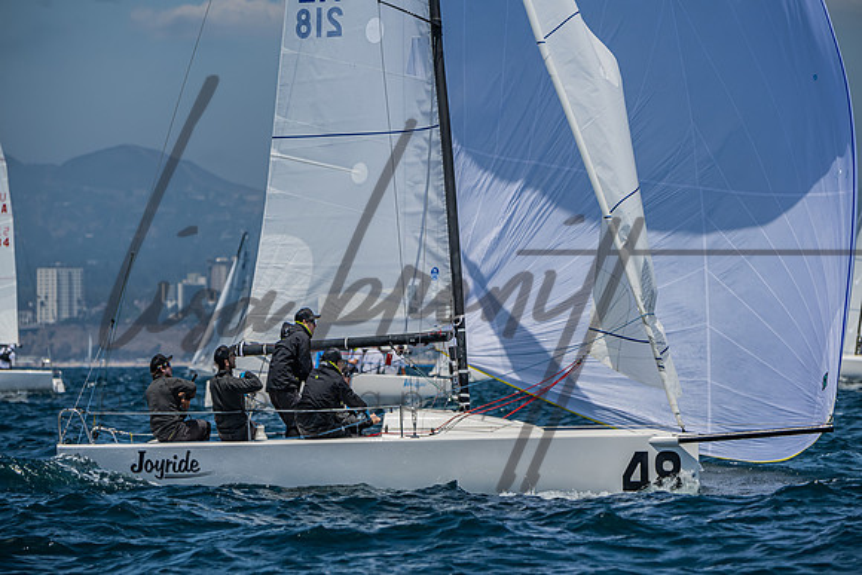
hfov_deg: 8.3
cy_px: 288
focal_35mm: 249
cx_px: 431
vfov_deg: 5.5
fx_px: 5958
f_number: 6.3
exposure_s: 1/2500
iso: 400
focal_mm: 240
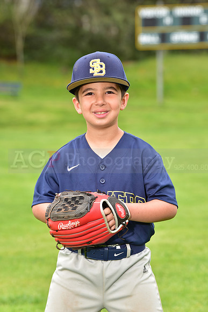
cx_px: 104
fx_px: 1472
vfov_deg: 12.1
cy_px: 156
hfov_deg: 8.1
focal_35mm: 170
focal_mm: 170
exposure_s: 1/125
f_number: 7.1
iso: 400
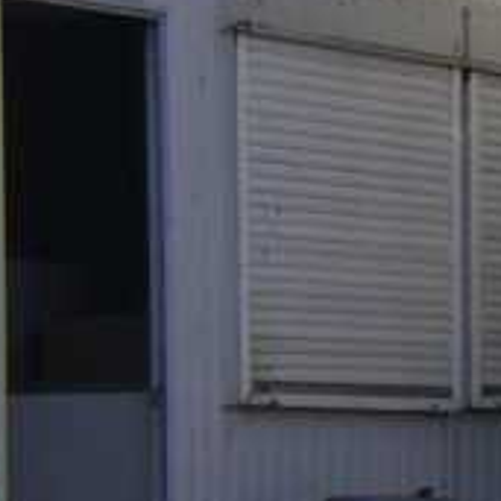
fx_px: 5813
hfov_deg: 4.8
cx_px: 1081
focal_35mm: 355
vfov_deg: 4.9
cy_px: 463
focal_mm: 13.3
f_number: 3.7
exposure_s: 1/400
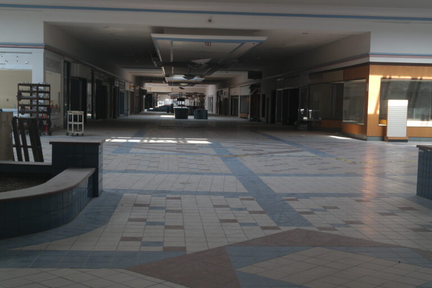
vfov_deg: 25.5
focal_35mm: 53
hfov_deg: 37.5
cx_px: 216
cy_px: 144
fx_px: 636
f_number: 4.5
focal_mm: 35
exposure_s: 1/80
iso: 200
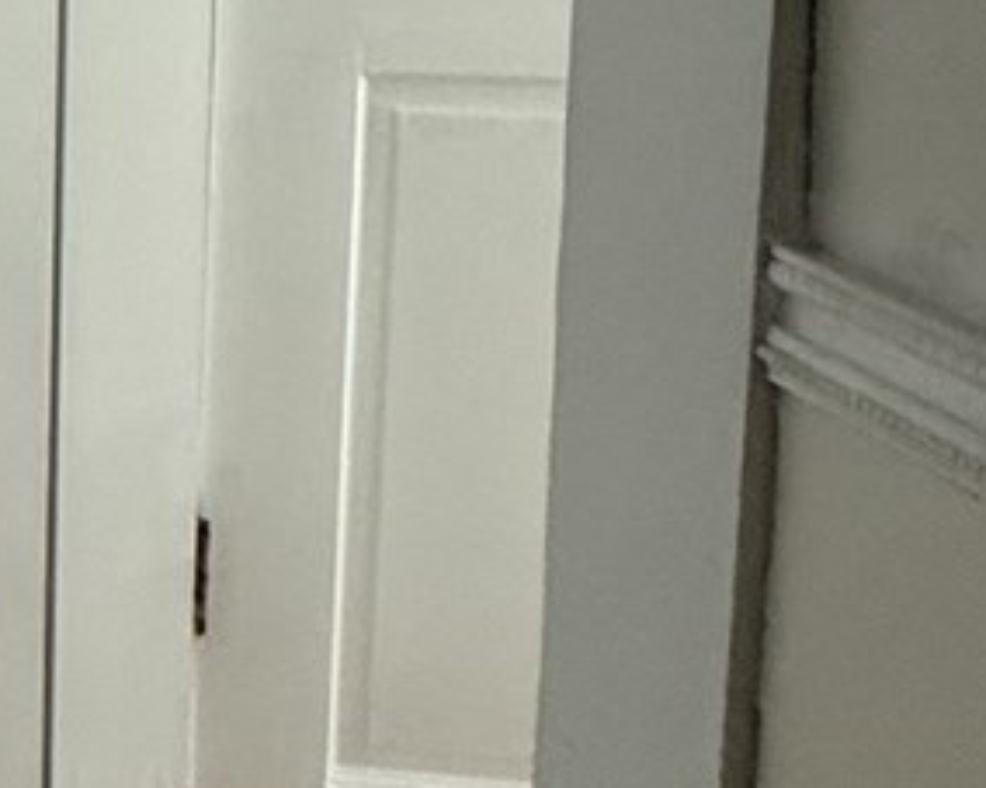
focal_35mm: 74
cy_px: -340
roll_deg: +1.9
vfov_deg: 18.6
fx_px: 2159
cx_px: -993
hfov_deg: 17.8
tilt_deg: -2.3
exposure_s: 1/99
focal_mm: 2.22
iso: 250
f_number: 2.2
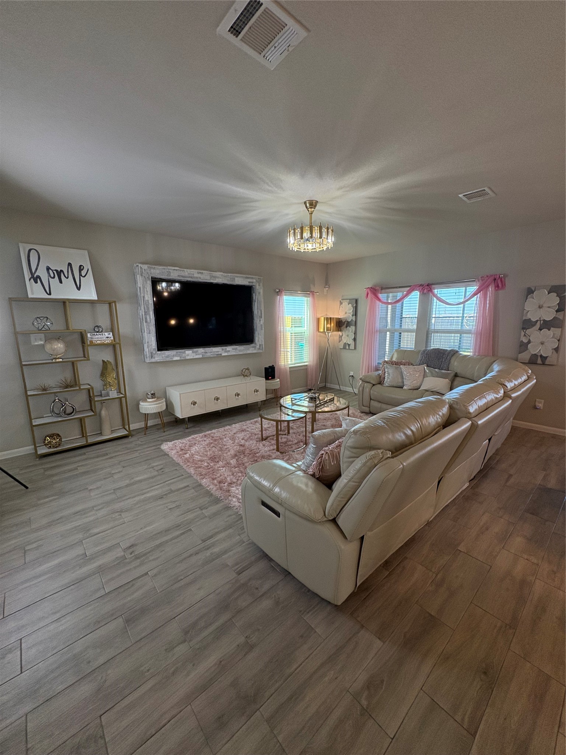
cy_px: 378
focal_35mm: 14
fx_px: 305
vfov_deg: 102.1
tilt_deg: -10.6
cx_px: 283
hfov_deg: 85.7
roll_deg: +0.1
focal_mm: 2.22
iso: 200
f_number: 2.2
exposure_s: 1/120
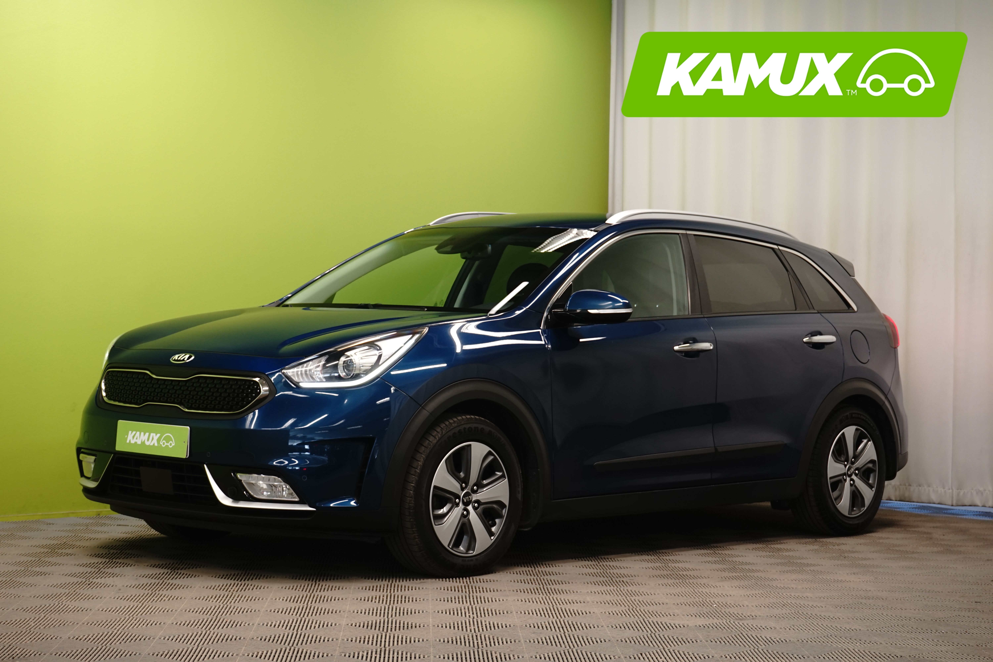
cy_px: 331
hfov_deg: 28.8
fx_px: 1931
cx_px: 496
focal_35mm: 70
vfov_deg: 19.5
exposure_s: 1/6
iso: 500
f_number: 9
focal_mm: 70
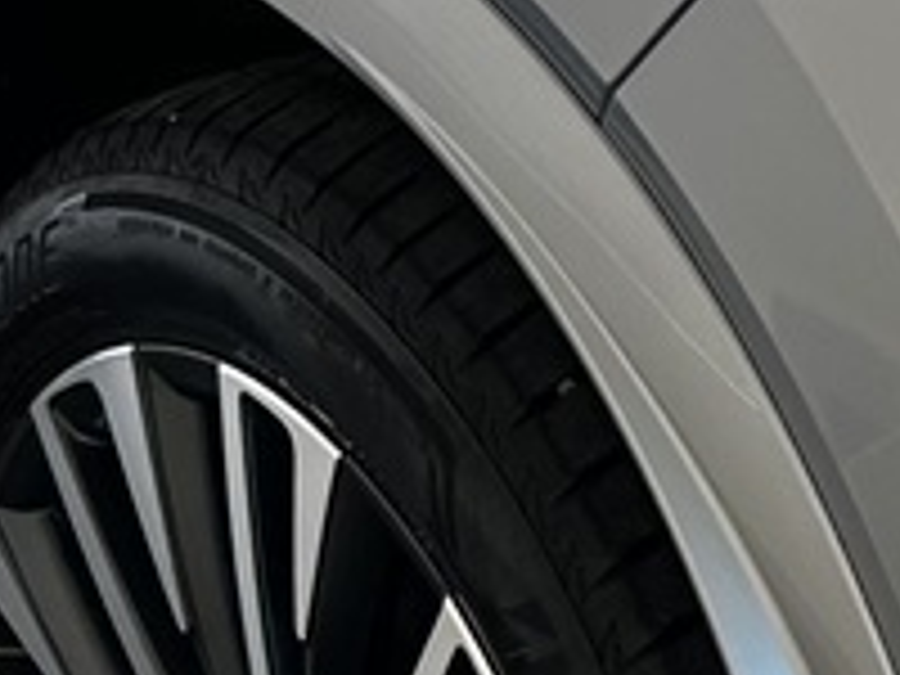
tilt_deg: -16.8
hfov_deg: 9.2
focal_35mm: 208
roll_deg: -0.8
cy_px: -189
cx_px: 1413
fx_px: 5408
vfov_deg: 7.1
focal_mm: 5.7
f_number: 1.5
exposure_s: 1/121
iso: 50
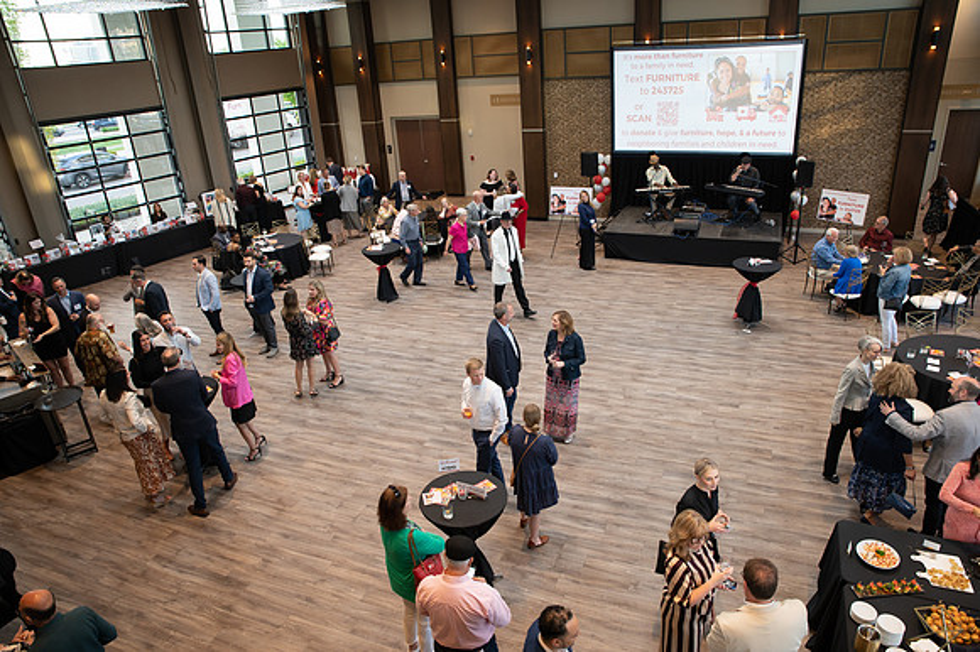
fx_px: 653
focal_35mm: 24
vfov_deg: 53.1
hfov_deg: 73.8
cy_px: 326
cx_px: 490
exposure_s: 1/125
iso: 1250
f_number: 4.5
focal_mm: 24
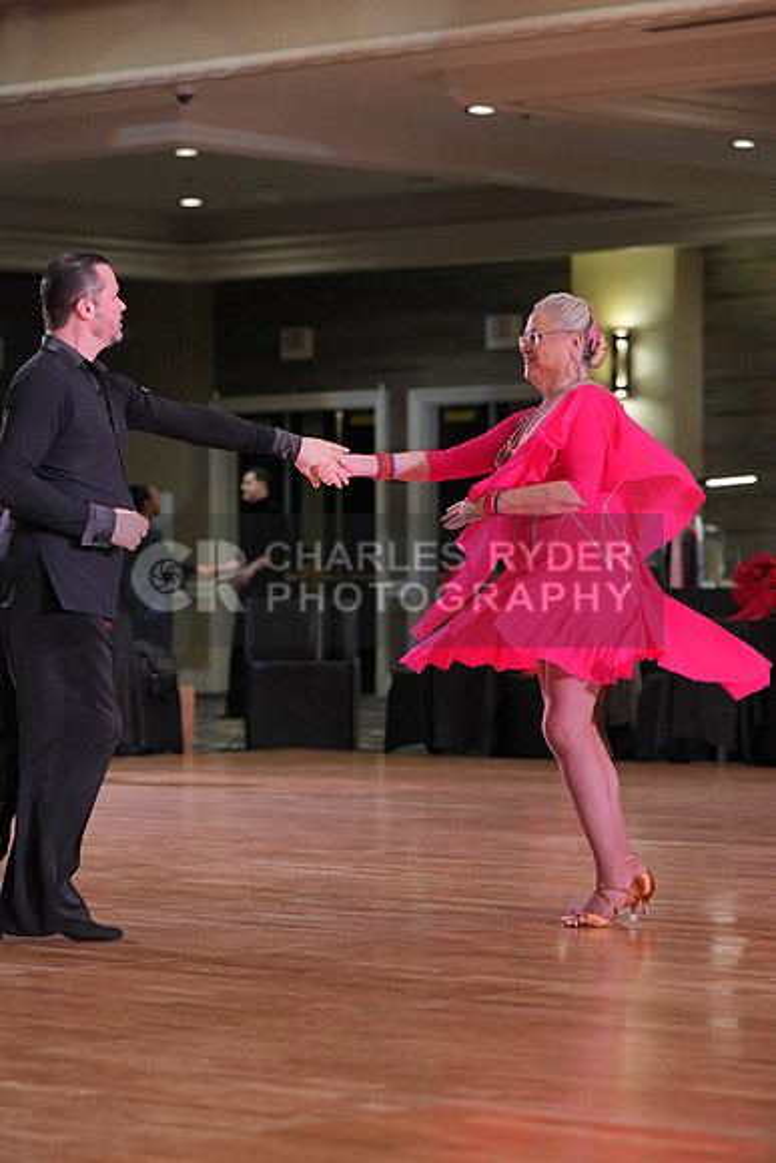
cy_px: 582
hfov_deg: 11.8
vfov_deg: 17.6
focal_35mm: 116
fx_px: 3748
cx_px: 388
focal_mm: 116
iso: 2000
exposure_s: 1/500
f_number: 4
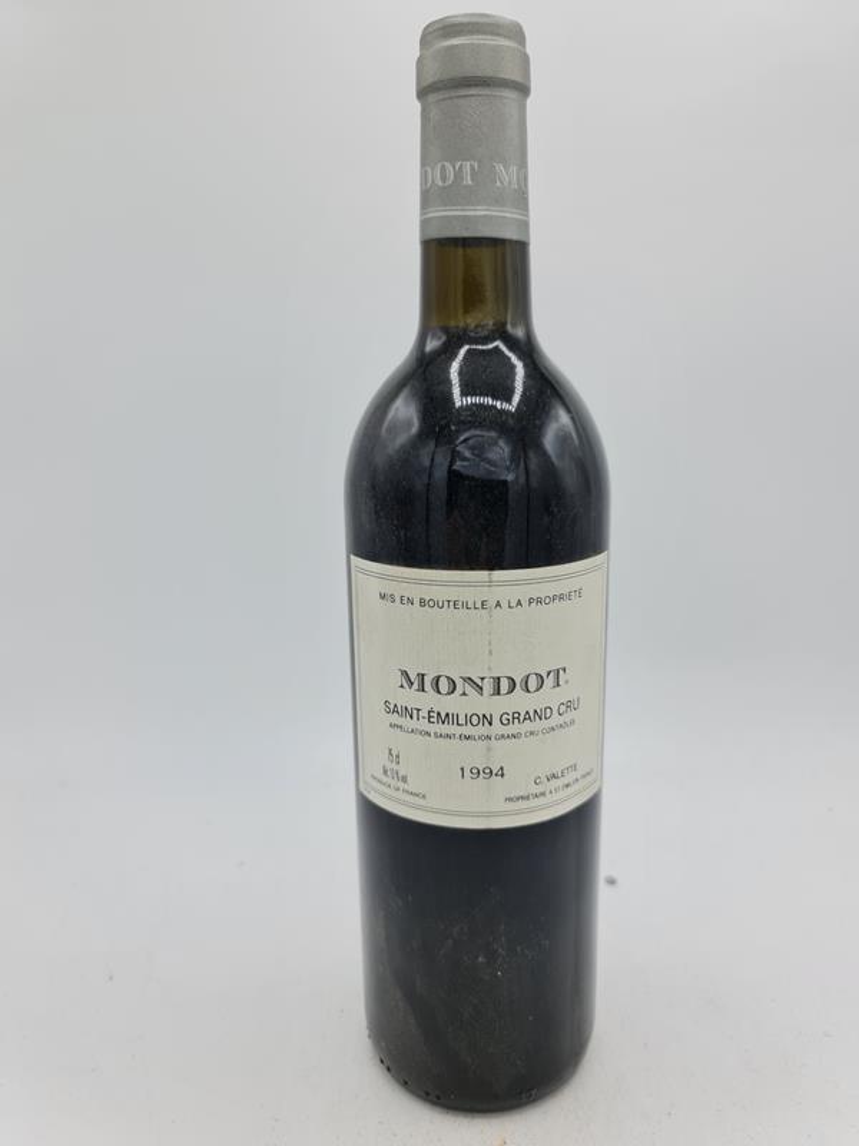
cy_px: 573
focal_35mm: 25
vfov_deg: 69.4
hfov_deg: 54.9
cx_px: 430
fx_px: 827
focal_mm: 7
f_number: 1.8
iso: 50
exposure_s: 1/326
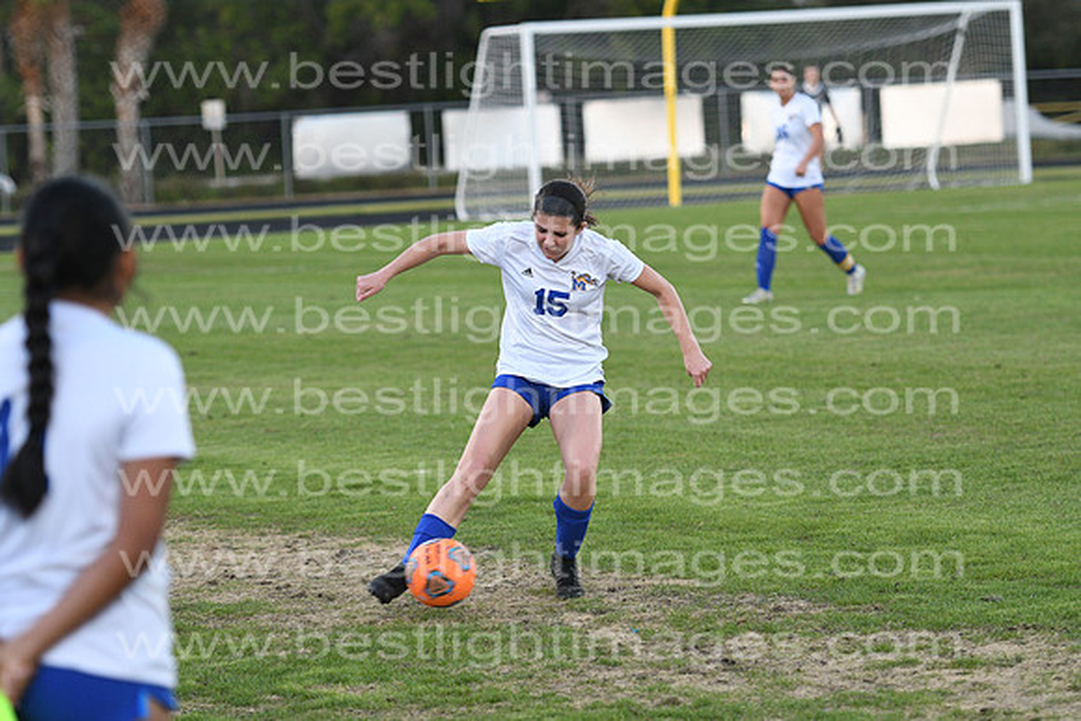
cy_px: 360
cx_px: 540
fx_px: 5046
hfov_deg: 12.2
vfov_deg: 8.2
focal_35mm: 168
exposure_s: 1/800
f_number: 2.8
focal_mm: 112
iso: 1250
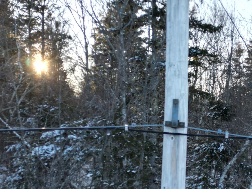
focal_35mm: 59
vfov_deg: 24.7
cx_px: 200
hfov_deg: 31.9
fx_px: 430
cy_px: 119
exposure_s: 1/500
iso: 100
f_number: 1.7
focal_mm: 6.72
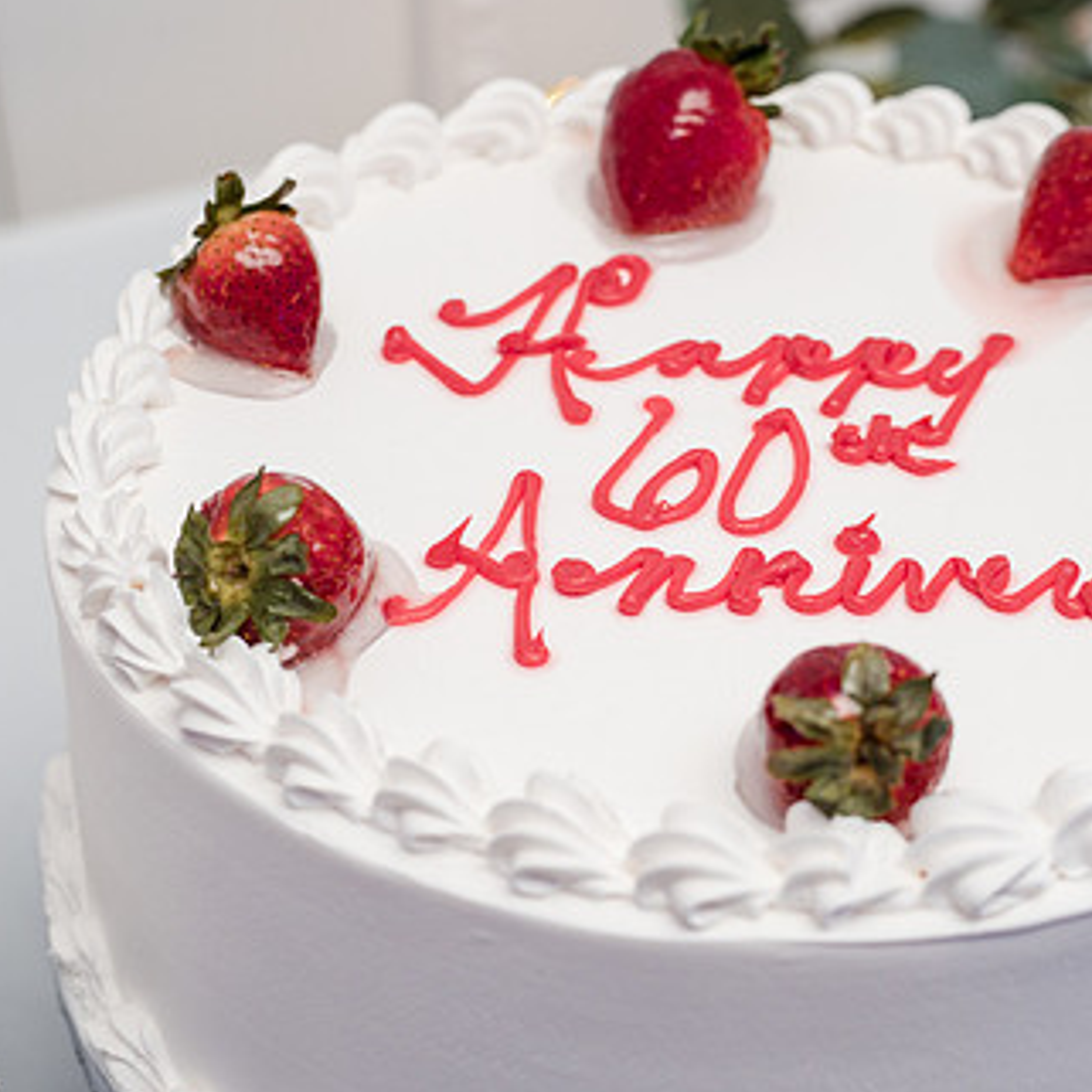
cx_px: 667
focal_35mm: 86
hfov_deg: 20.1
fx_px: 3069
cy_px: 458
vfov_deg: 20.2
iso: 1250
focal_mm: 56
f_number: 4
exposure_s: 1/250
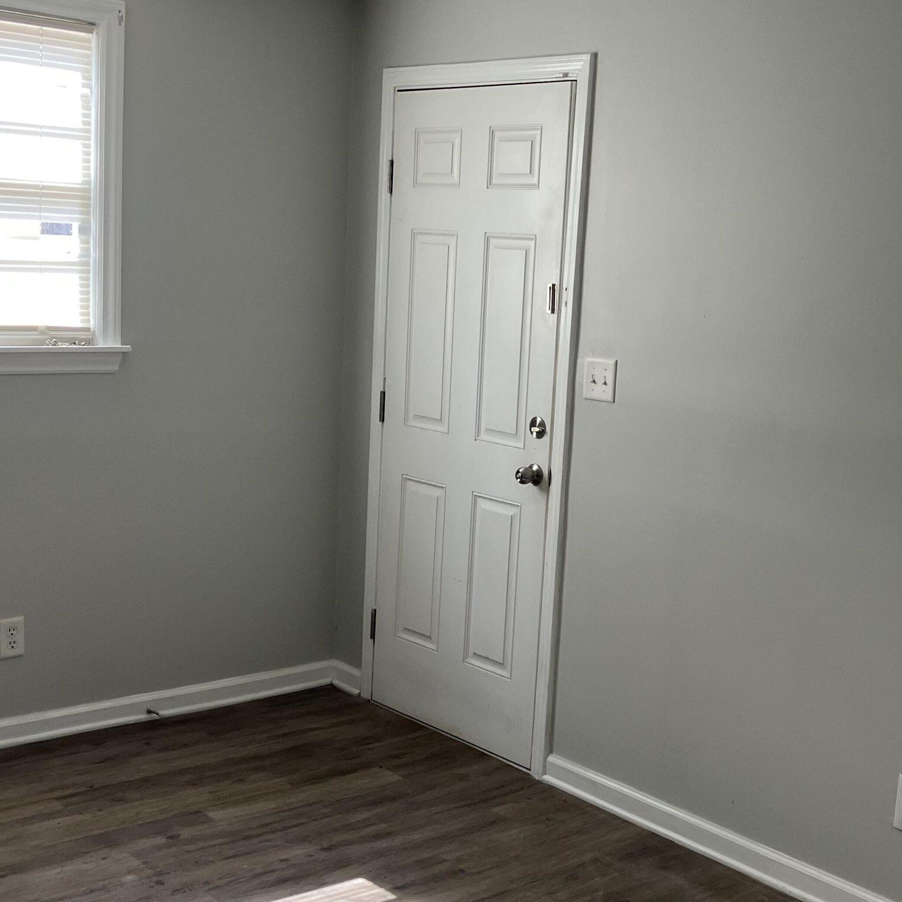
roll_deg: -2.9
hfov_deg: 35.2
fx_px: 1415
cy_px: 462
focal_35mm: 48
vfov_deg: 35.4
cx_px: 555
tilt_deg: -8.1
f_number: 1.8
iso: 50
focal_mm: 3.99
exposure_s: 1/120
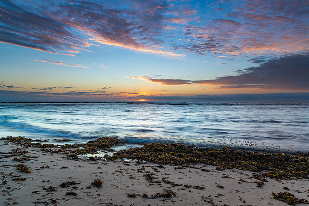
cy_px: 103
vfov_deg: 52.1
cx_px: 154
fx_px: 211
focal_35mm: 25
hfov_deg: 72.4
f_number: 11
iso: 31
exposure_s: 1/1.25
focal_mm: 24
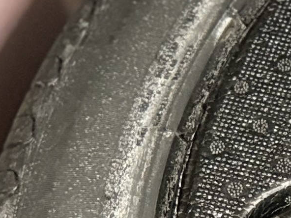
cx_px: 655
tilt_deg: -66.7
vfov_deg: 8.3
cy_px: 297
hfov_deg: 10.0
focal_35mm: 177
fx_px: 1488
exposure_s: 1/30
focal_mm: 5.96
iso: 640
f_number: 1.6
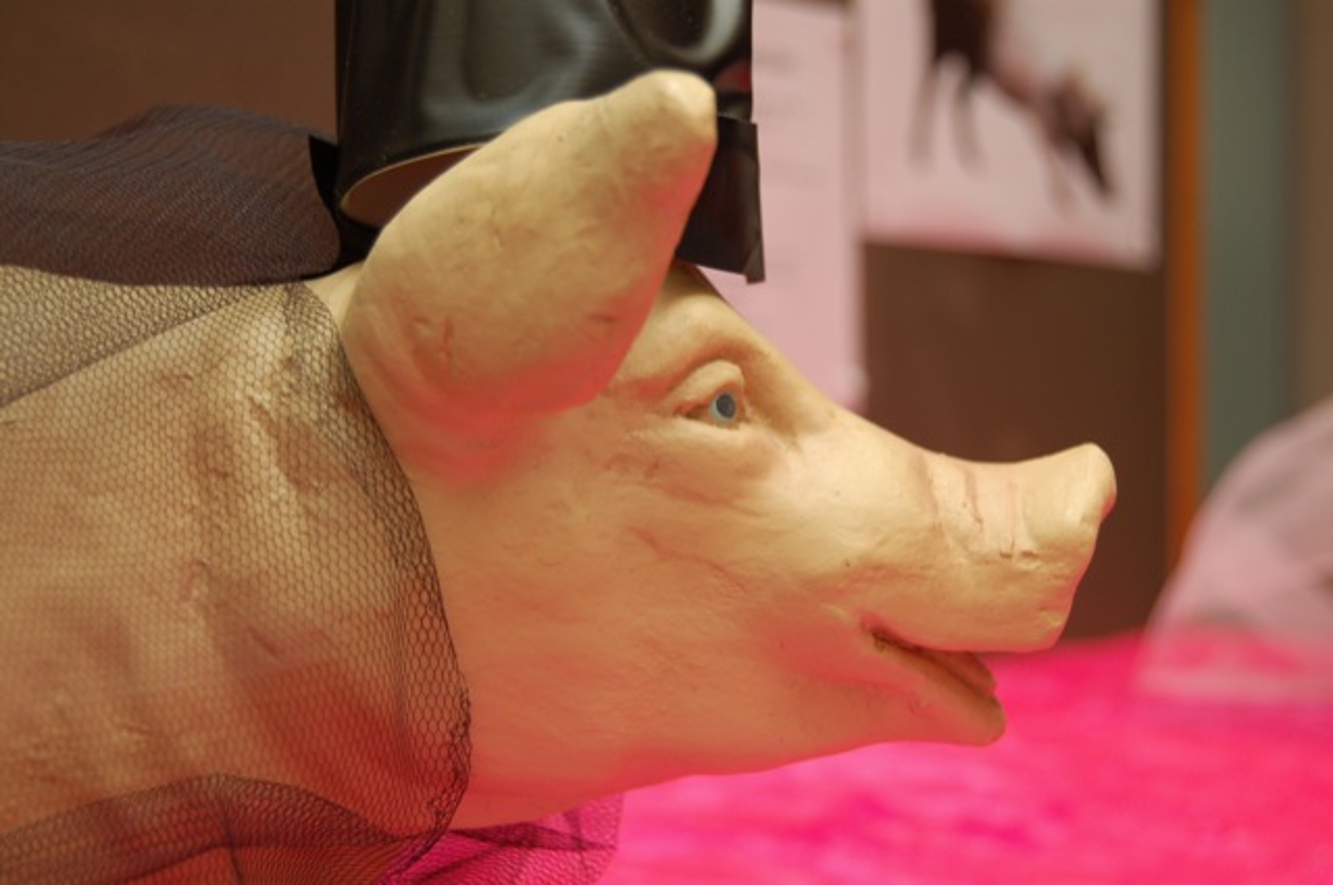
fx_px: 2108
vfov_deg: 23.7
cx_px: 666
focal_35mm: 57
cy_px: 442
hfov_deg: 35.1
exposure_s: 1/50
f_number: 5
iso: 400
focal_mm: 38
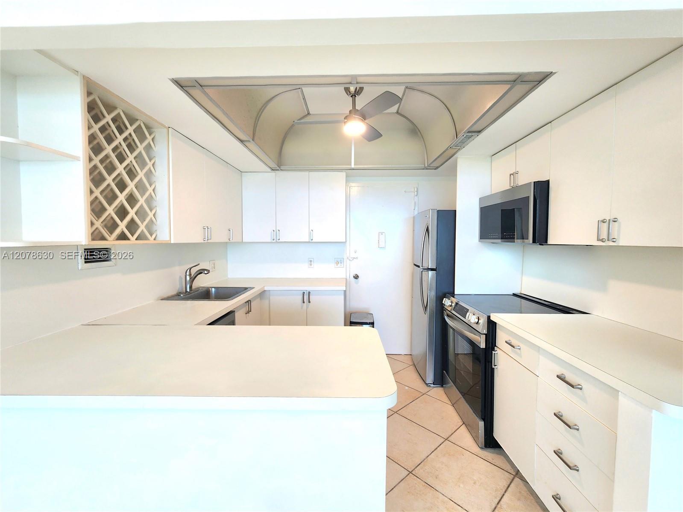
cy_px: 256
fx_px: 256
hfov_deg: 106.2
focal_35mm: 13
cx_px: 342
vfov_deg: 89.9
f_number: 2.2
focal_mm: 2.2
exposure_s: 1/60.2
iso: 100
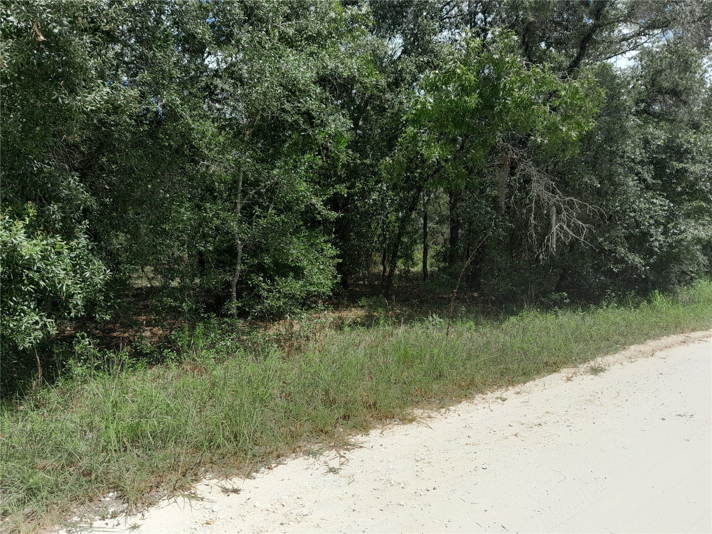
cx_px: 356
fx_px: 555
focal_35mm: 27
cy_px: 267
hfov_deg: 65.3
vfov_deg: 51.4
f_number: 1.8
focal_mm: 4
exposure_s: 1/382
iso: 40
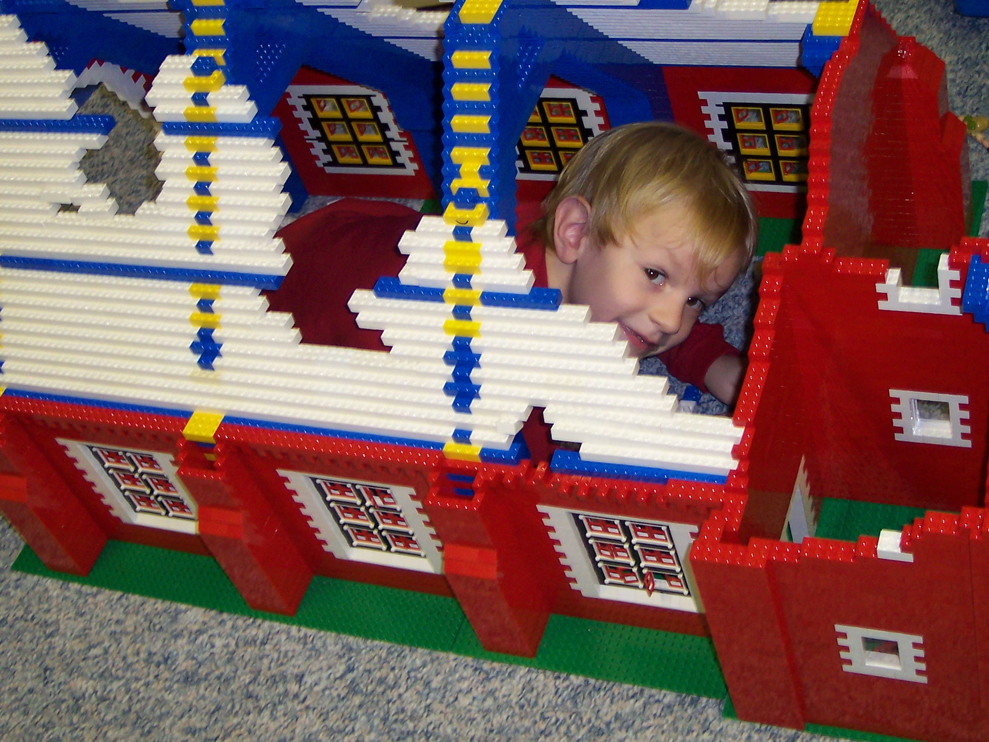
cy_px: 331
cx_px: 553
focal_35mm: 52
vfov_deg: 28.0
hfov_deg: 36.8
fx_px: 1486
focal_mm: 8
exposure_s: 1/30
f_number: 2.8
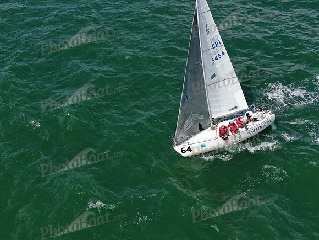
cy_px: 120
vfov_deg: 30.3
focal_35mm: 48
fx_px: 442
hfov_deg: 39.7
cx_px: 160
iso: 100
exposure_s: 1/800
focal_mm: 8.6
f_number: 3.8
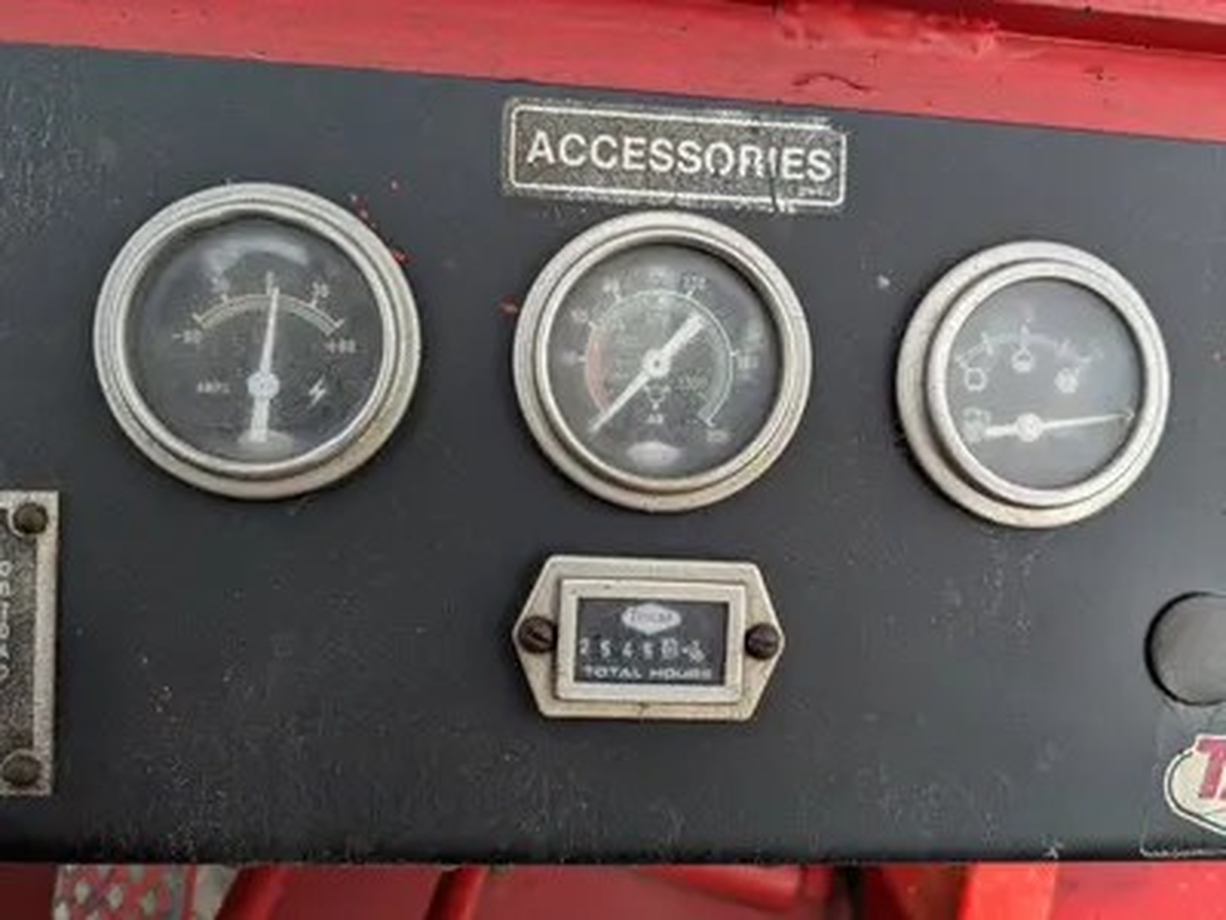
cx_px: 613
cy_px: 460
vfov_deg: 54.9
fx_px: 885
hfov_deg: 69.4
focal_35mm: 25
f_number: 1.9
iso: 44
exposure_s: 1/342
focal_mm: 5.4
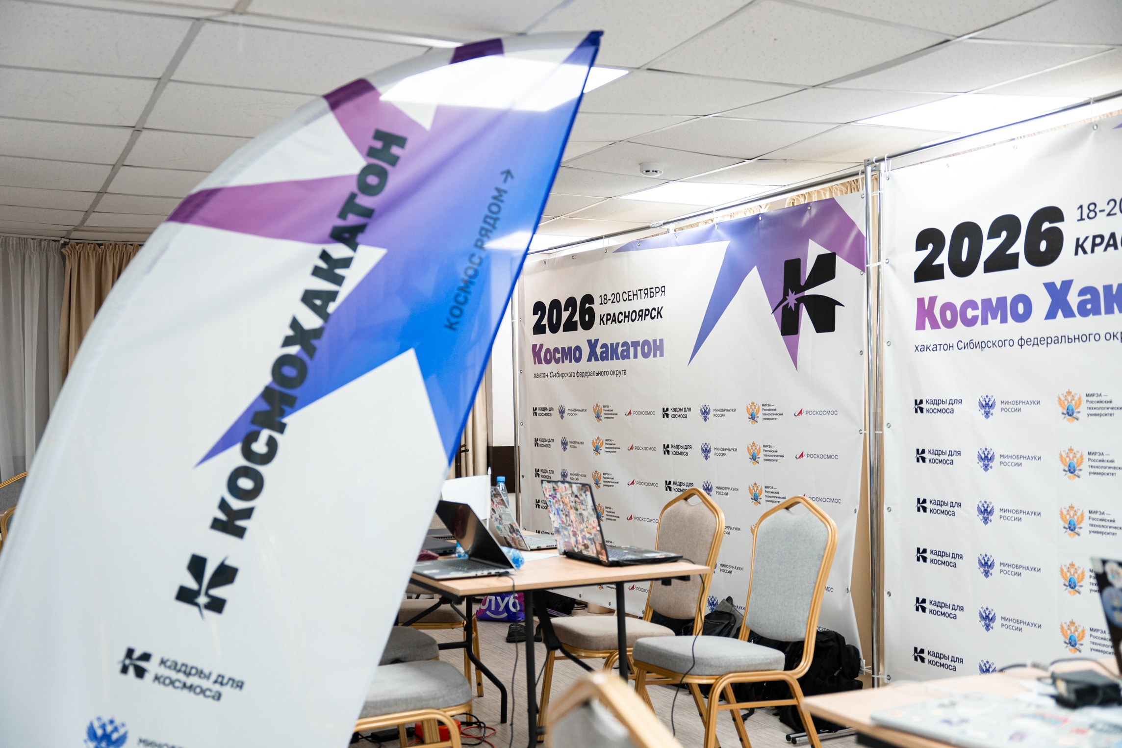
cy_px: 374
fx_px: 1203
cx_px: 561
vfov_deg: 34.5
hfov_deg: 50.0
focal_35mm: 39
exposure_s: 1/125
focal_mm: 38.6
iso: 640
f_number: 2.8
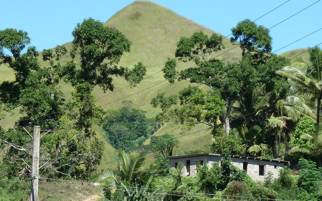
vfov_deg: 6.3
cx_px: 190
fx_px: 1834
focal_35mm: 209
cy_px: 156
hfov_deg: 10.0
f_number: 4.4
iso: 80
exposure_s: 1/320
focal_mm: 18.2
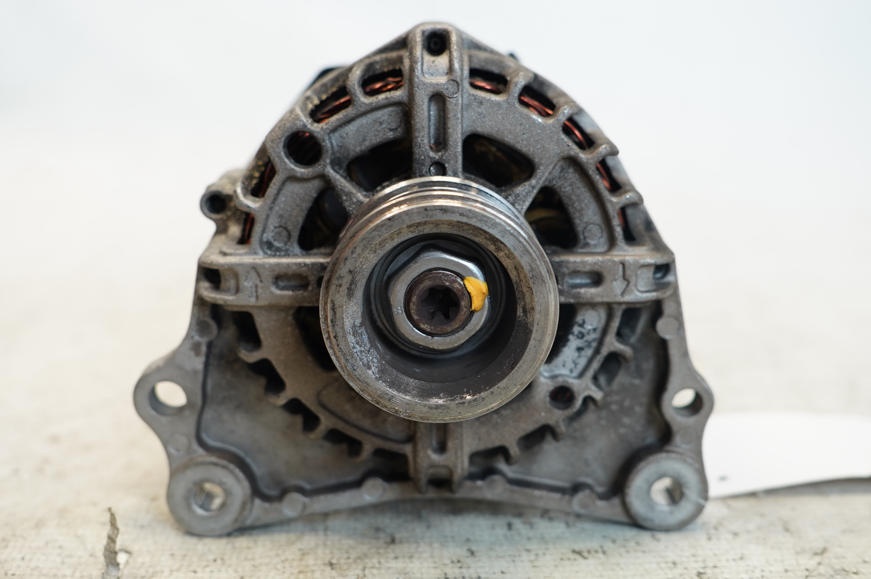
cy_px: 290
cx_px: 436
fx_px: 1088
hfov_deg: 43.6
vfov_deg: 29.8
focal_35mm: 45
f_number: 4
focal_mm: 30
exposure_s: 1/60
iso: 320
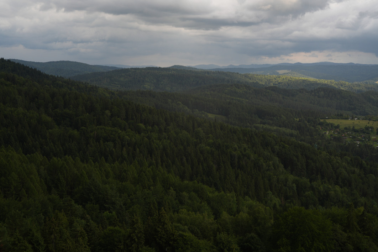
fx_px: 525
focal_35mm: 50
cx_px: 189
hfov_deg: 39.6
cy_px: 126
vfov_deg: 27.0
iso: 250
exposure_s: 1/125
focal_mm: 50
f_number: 8
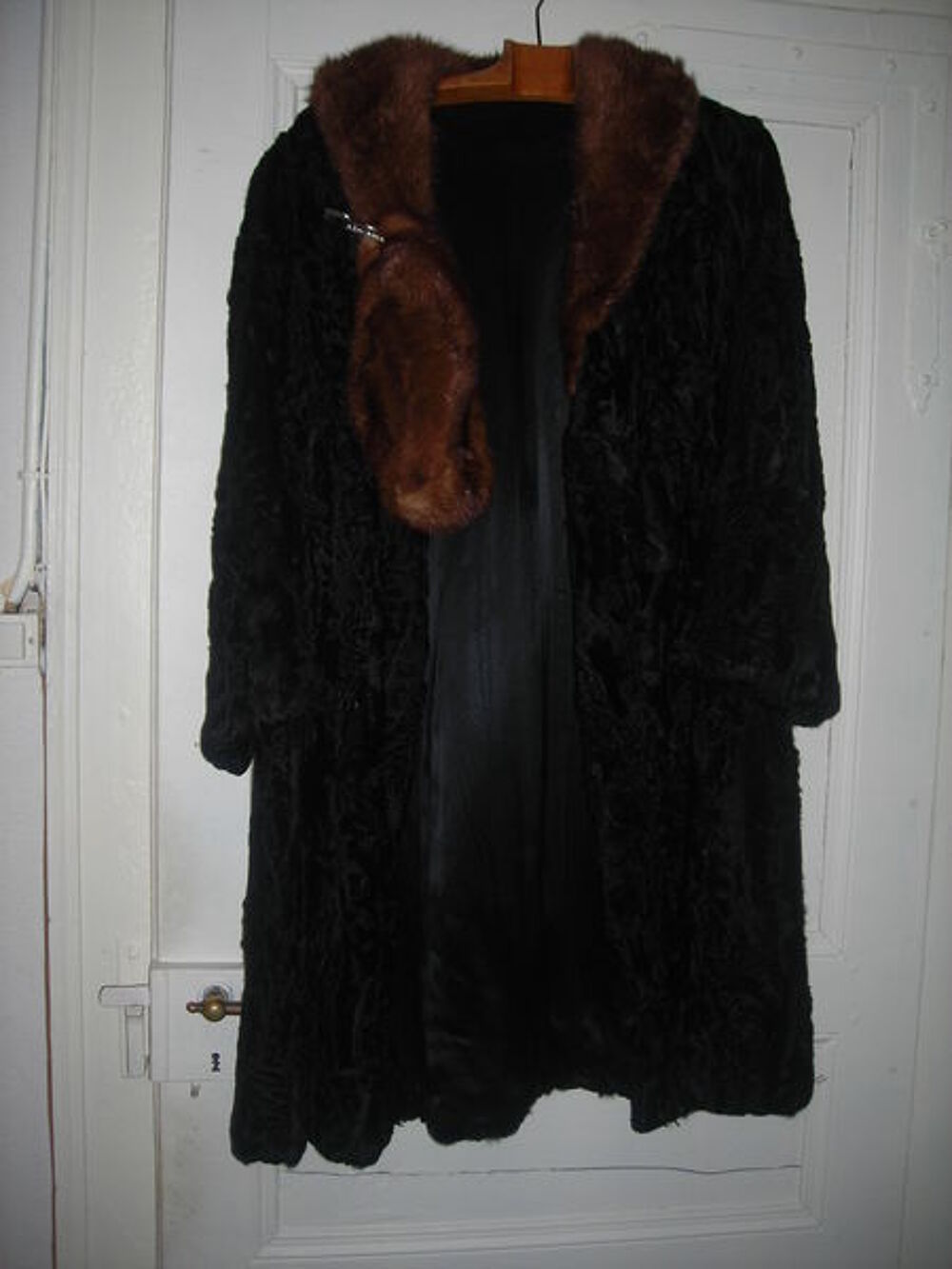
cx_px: 476
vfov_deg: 49.0
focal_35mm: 38
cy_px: 634
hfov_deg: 37.7
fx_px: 1393
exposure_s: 1/60.1
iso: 50
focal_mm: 6.3
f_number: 3.2
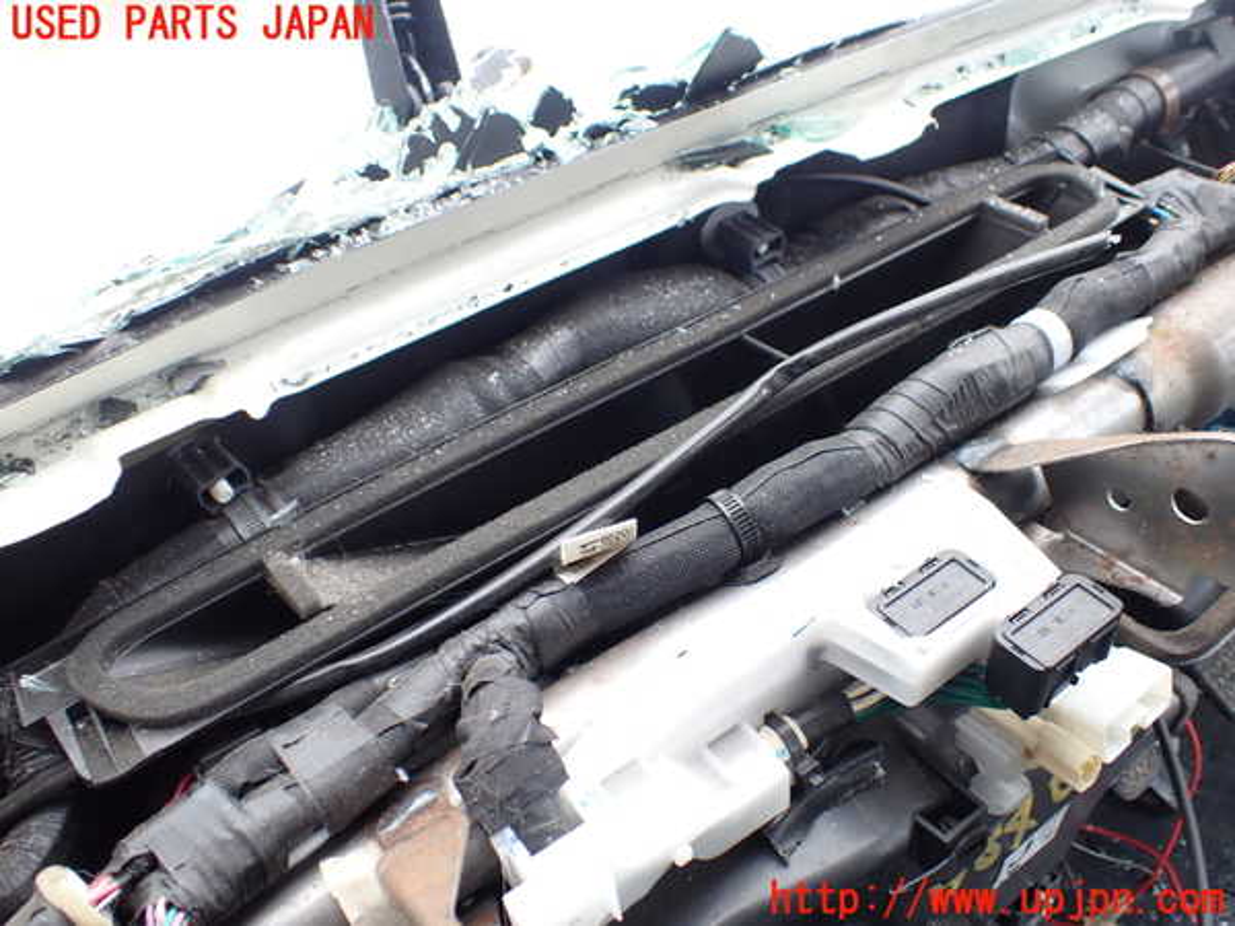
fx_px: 1070
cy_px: 463
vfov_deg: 46.8
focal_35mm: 30
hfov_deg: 60.0
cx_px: 618
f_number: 2.3
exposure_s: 1/125
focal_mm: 5.4
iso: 160
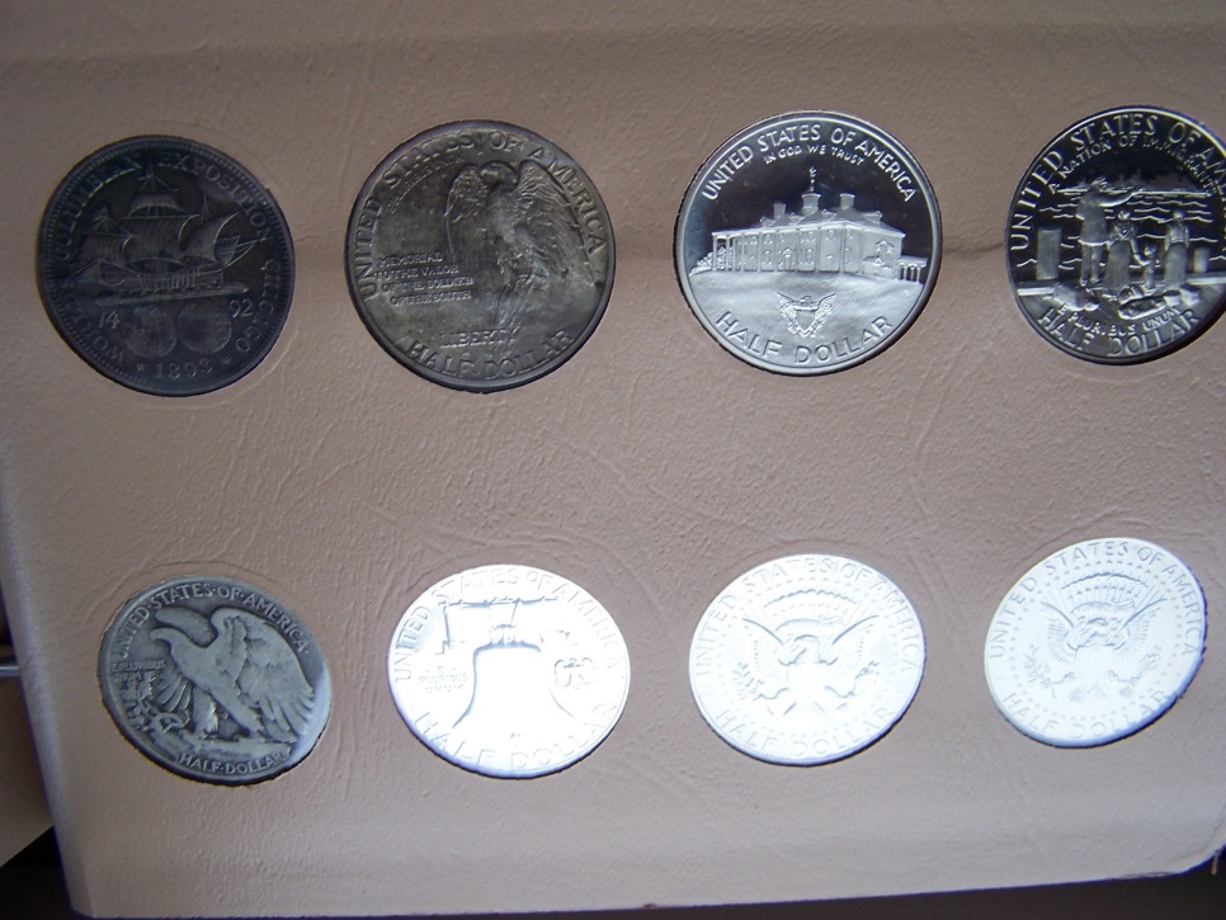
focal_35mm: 38
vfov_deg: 37.7
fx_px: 1346
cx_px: 613
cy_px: 460
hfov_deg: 49.0
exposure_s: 1/60
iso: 80
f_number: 2.8
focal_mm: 6.3
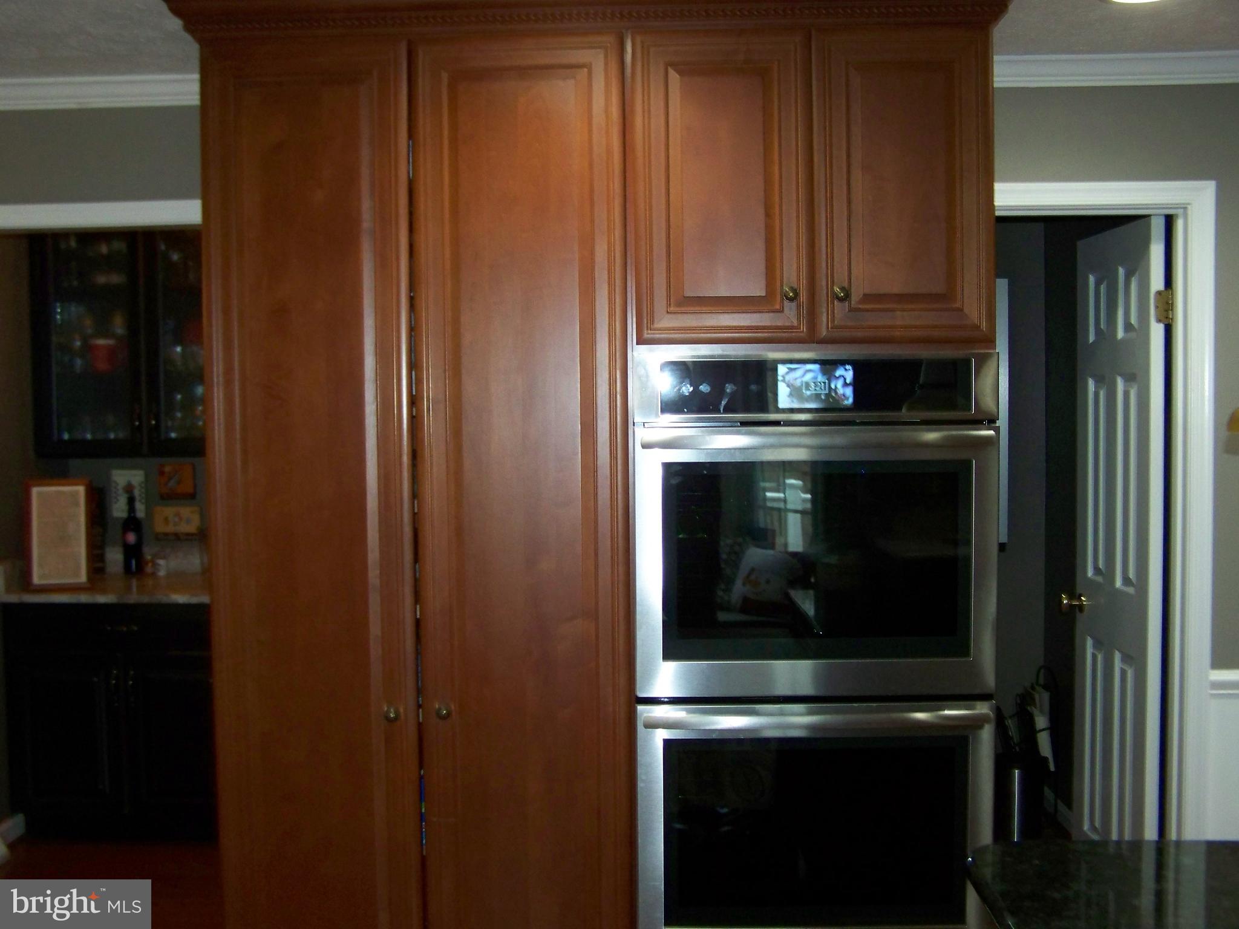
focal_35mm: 38
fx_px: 1360
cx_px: 620
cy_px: 464
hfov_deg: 49.0
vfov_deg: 37.7
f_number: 2.8
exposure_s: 1/30
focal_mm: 6.3
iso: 200
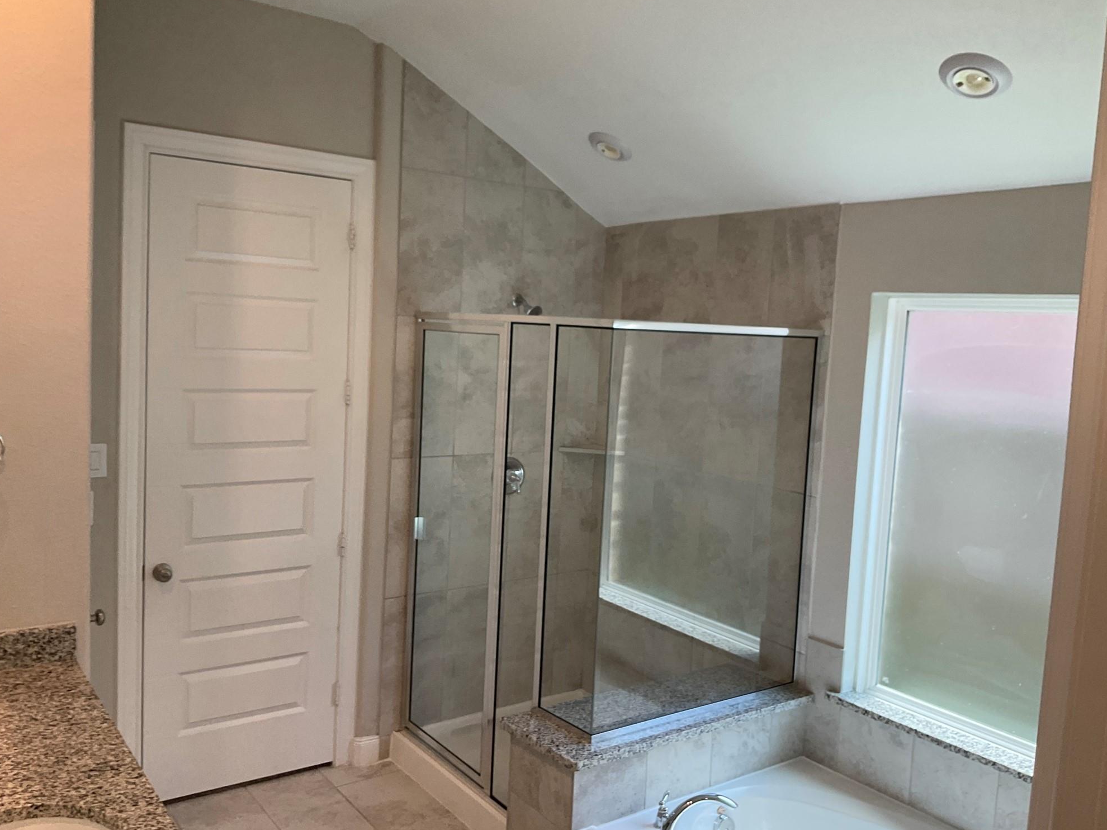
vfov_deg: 46.8
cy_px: 412
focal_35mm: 30
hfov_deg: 60.0
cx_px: 565
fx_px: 959
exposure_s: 1/120
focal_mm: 3
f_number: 1.8
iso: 40
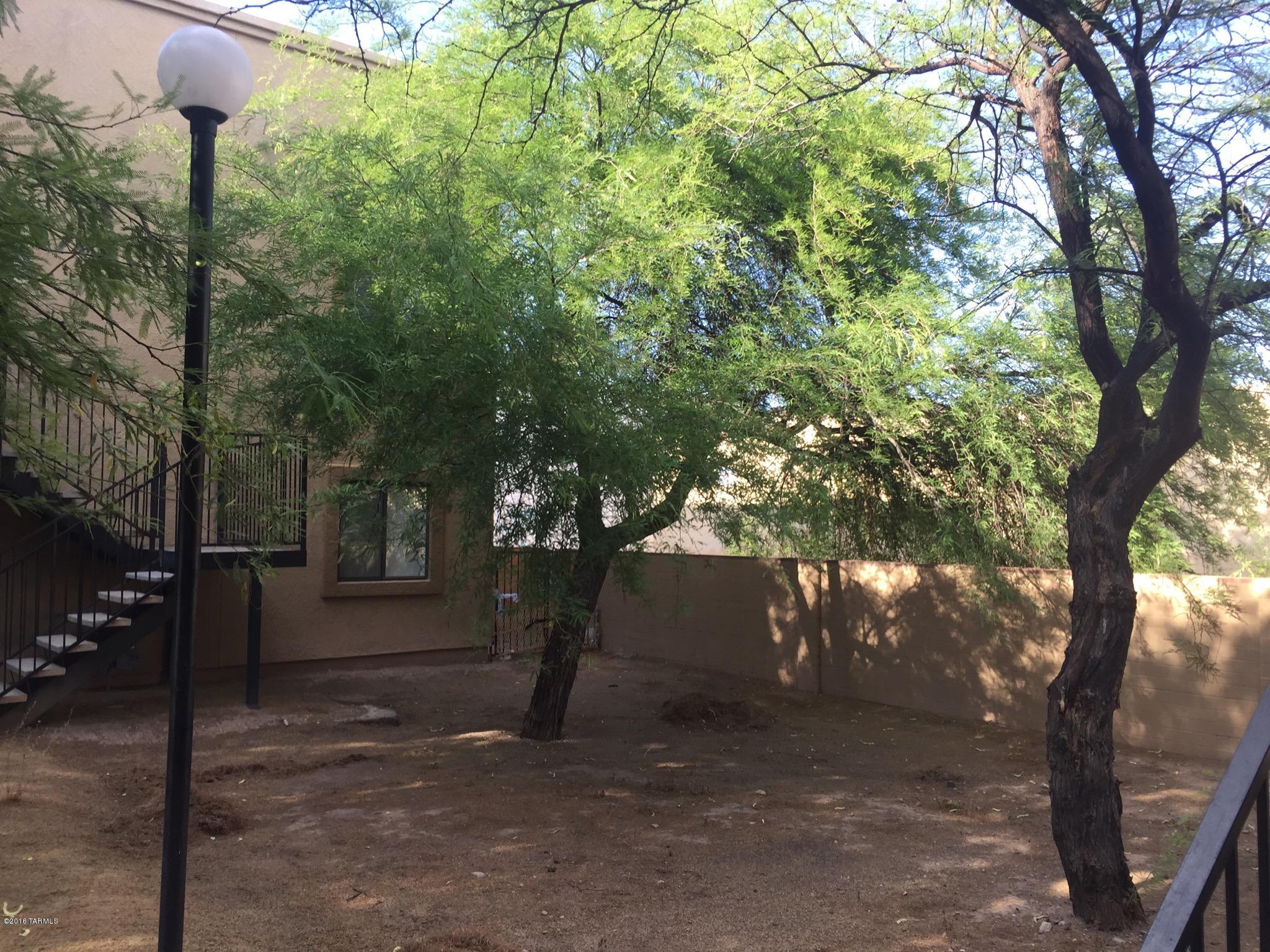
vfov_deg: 48.2
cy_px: 476
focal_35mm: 29
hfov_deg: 61.7
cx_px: 635
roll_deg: -0.4
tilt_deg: +3.2
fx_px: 1064
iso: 32
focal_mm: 4.15
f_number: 2.2
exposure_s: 1/203
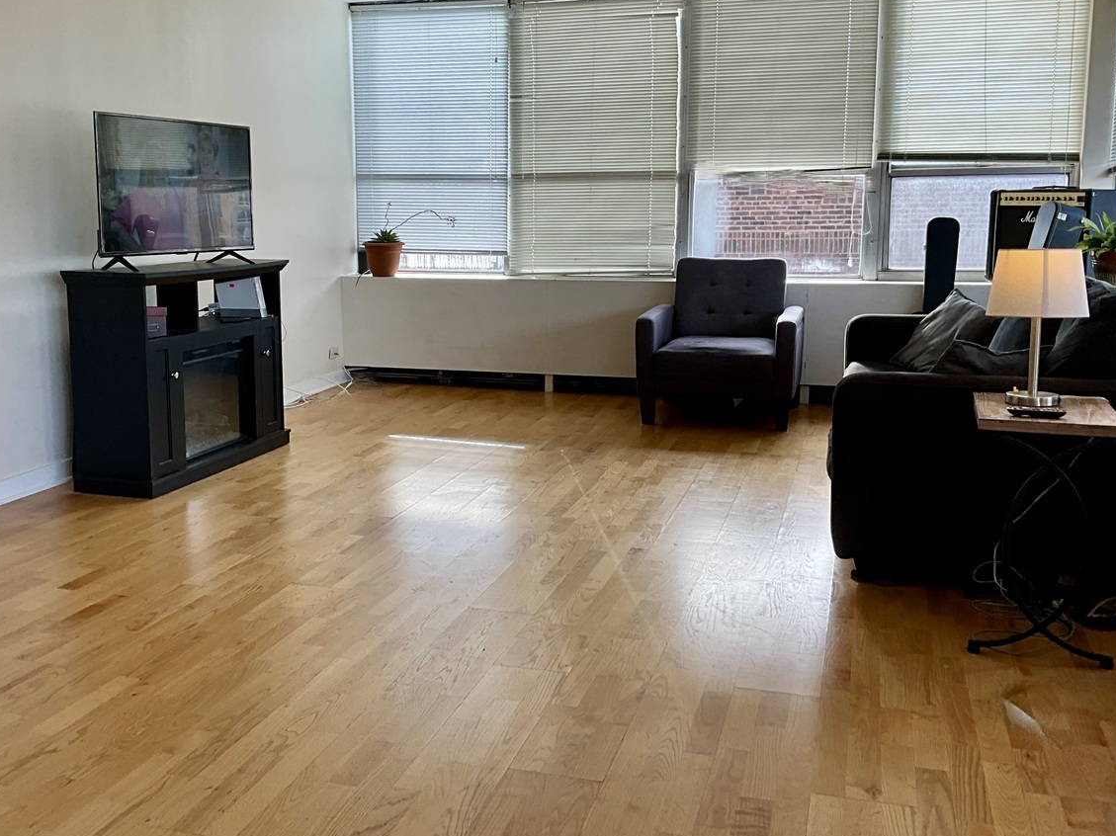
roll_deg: +0.2
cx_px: 494
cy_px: 365
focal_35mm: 37
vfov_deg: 38.6
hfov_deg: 50.0
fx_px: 1192
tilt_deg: -8.0
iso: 16
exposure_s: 1/120
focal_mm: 3
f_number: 1.8
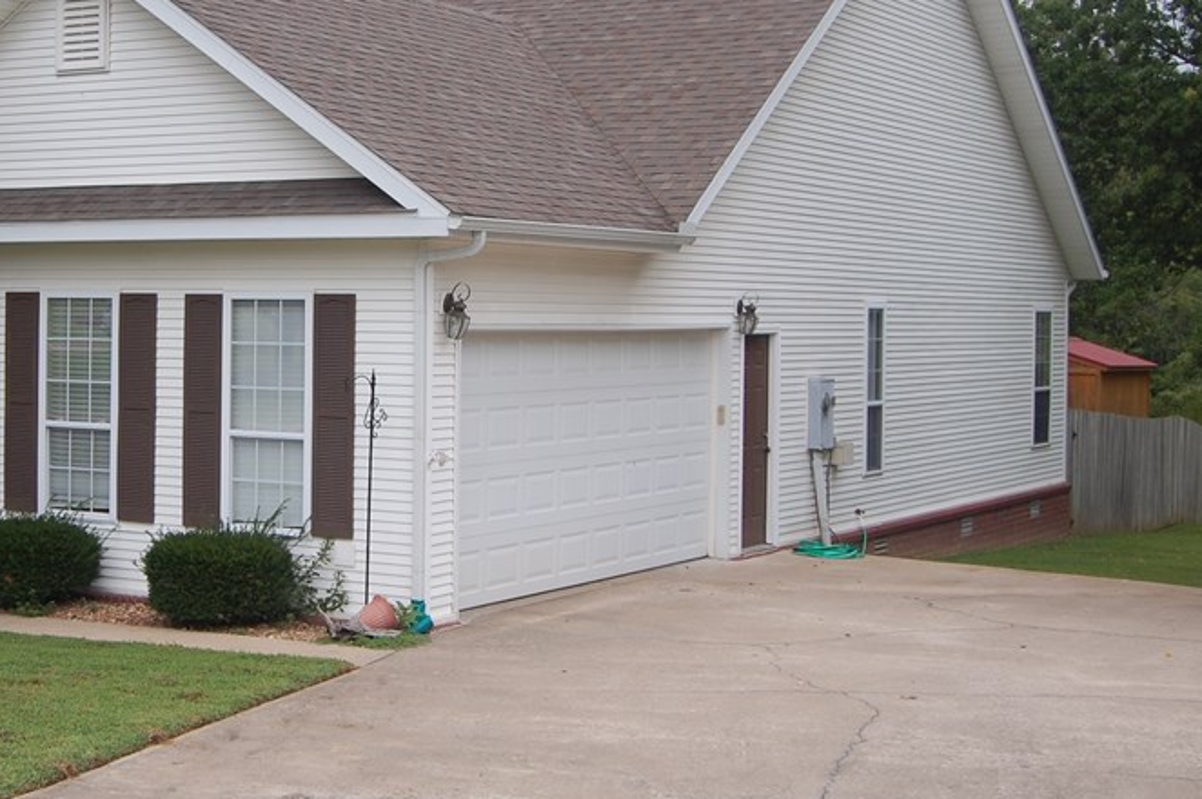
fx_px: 2135
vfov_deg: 21.2
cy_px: 336
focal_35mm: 64
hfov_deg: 30.8
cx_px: 271
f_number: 6.3
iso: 200
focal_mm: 26
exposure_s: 1/160
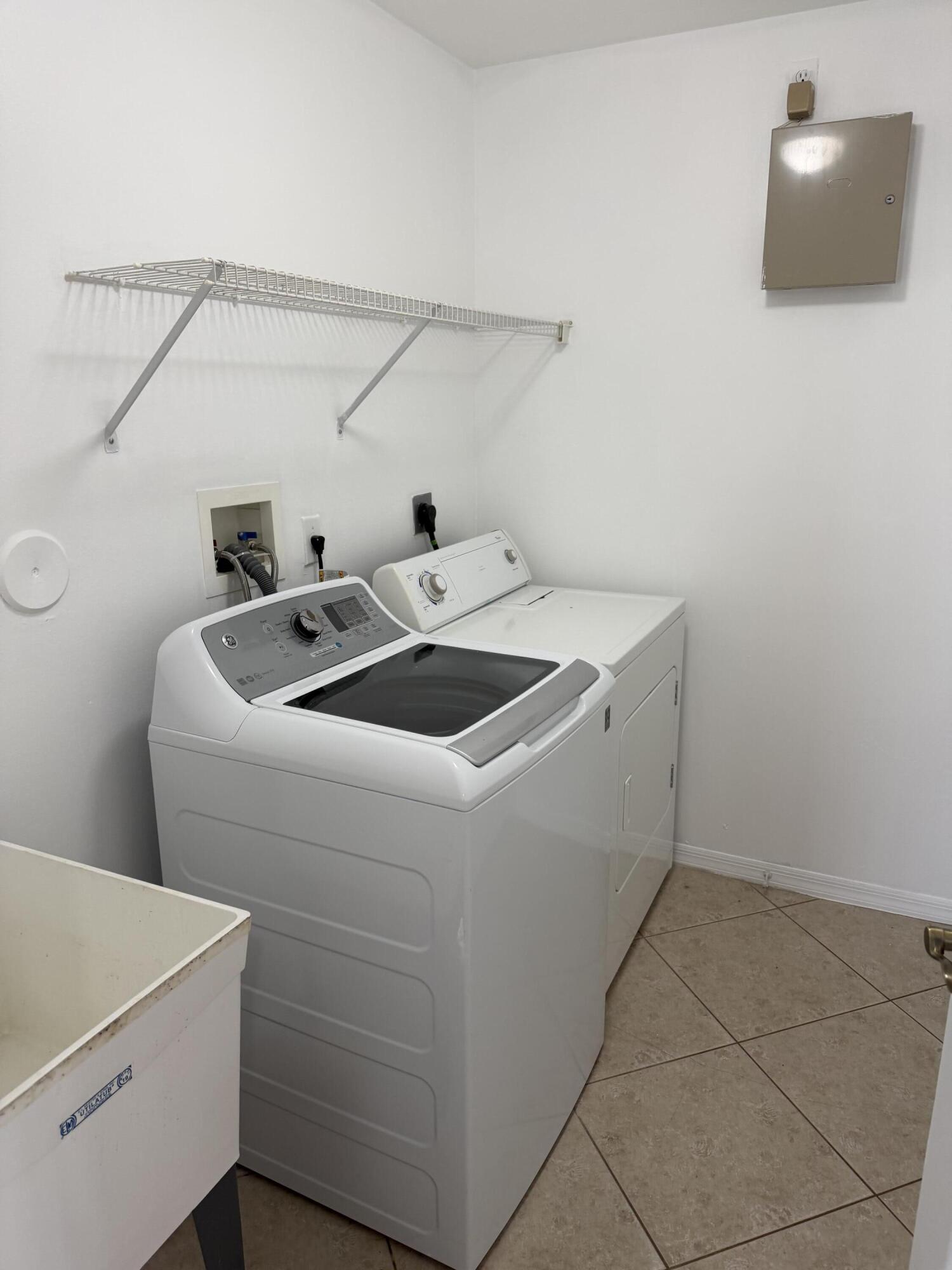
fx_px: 880
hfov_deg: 56.8
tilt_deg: -16.0
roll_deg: +1.1
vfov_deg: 71.6
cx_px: 476
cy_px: 635
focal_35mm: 24
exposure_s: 1/121
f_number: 1.78
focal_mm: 6.76
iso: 125
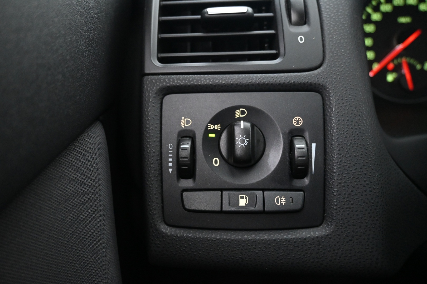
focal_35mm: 31
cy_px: 142
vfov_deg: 42.6
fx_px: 365
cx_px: 214
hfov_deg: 60.7
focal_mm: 20.5
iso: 4500
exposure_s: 1/30
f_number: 3.8
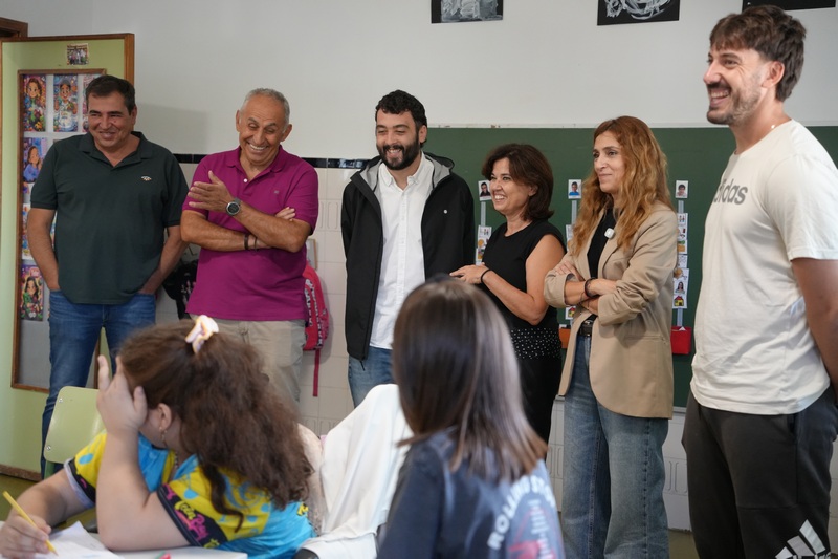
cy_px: 280
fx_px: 1420
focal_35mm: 61
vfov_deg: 22.3
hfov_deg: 32.9
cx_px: 419
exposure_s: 1/160
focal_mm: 61
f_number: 4
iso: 4000
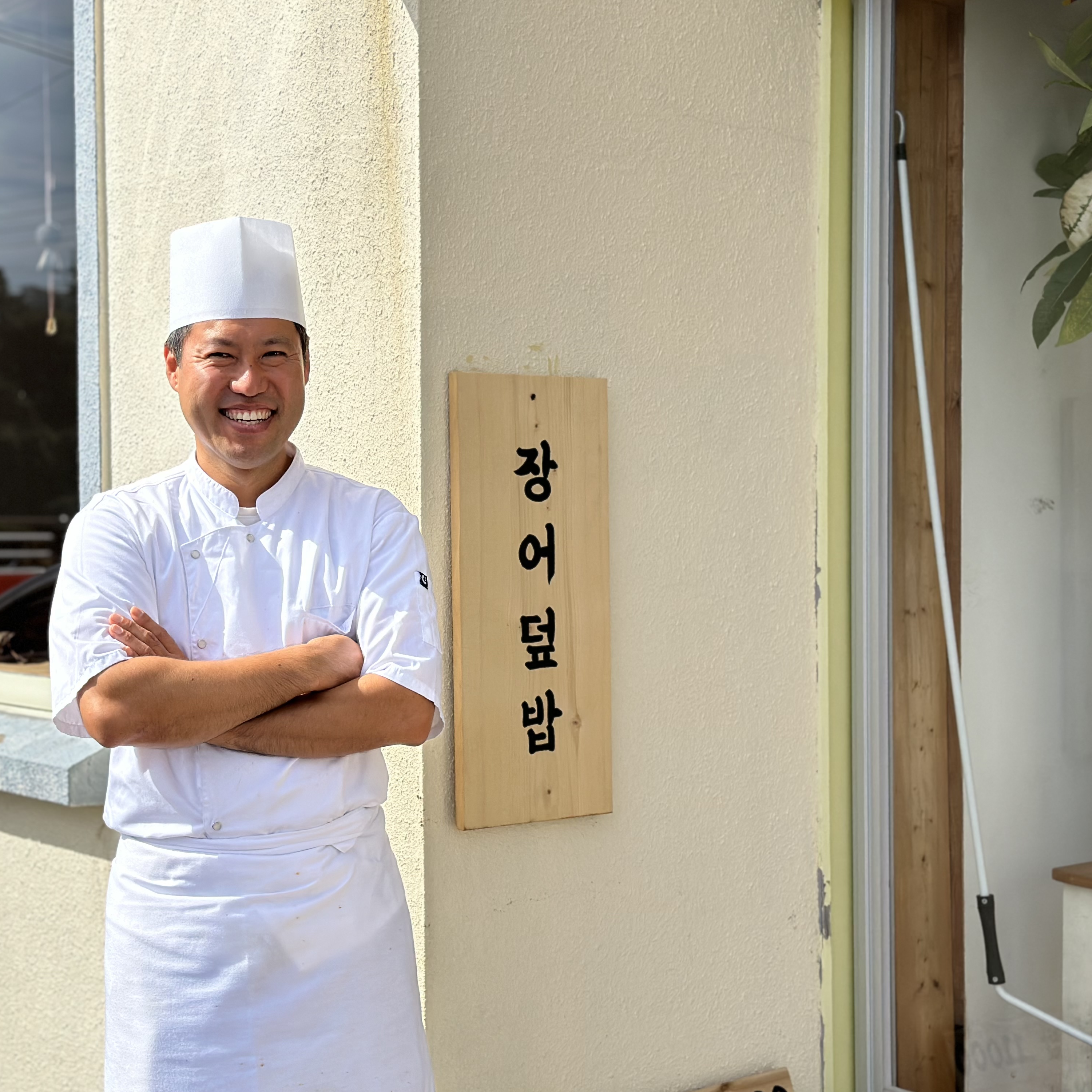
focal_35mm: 57
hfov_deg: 29.9
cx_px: 422
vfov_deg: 30.0
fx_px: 2034
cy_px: 543
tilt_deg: -0.8
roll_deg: +0.4
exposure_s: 1/12048
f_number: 1.78
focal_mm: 6.86
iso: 100
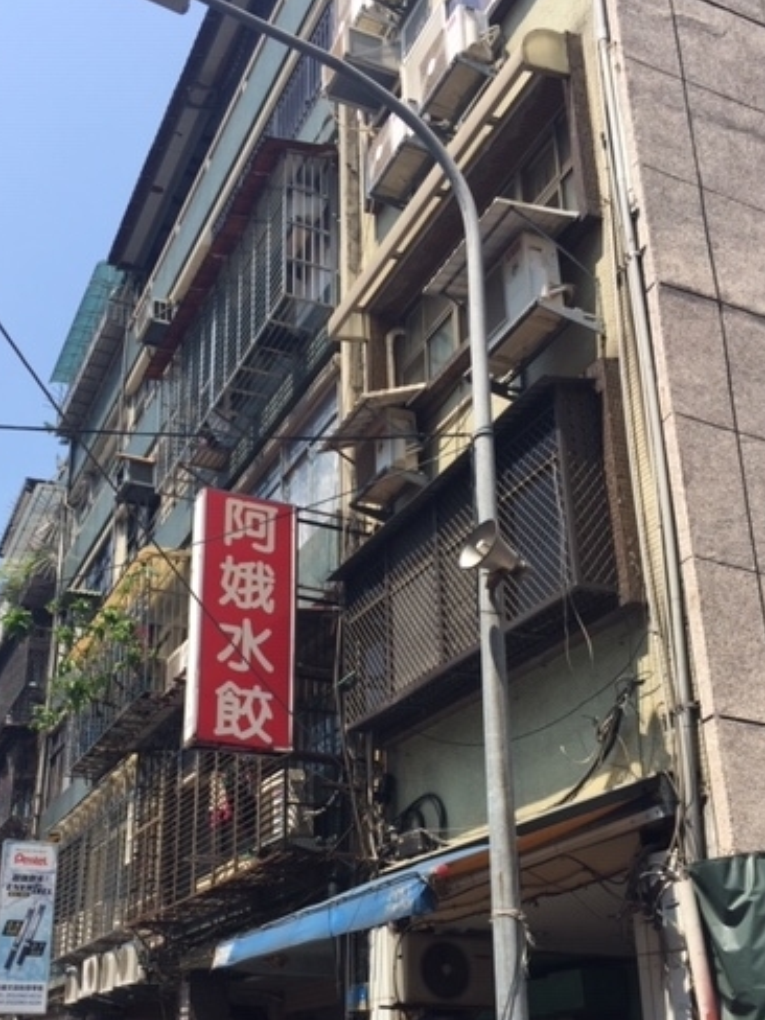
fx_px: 1120
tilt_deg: +23.4
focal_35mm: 38
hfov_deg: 37.6
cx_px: 303
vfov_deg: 48.4
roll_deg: +0.5
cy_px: 652
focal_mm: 4.15
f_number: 2.2
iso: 32
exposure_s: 1/1236
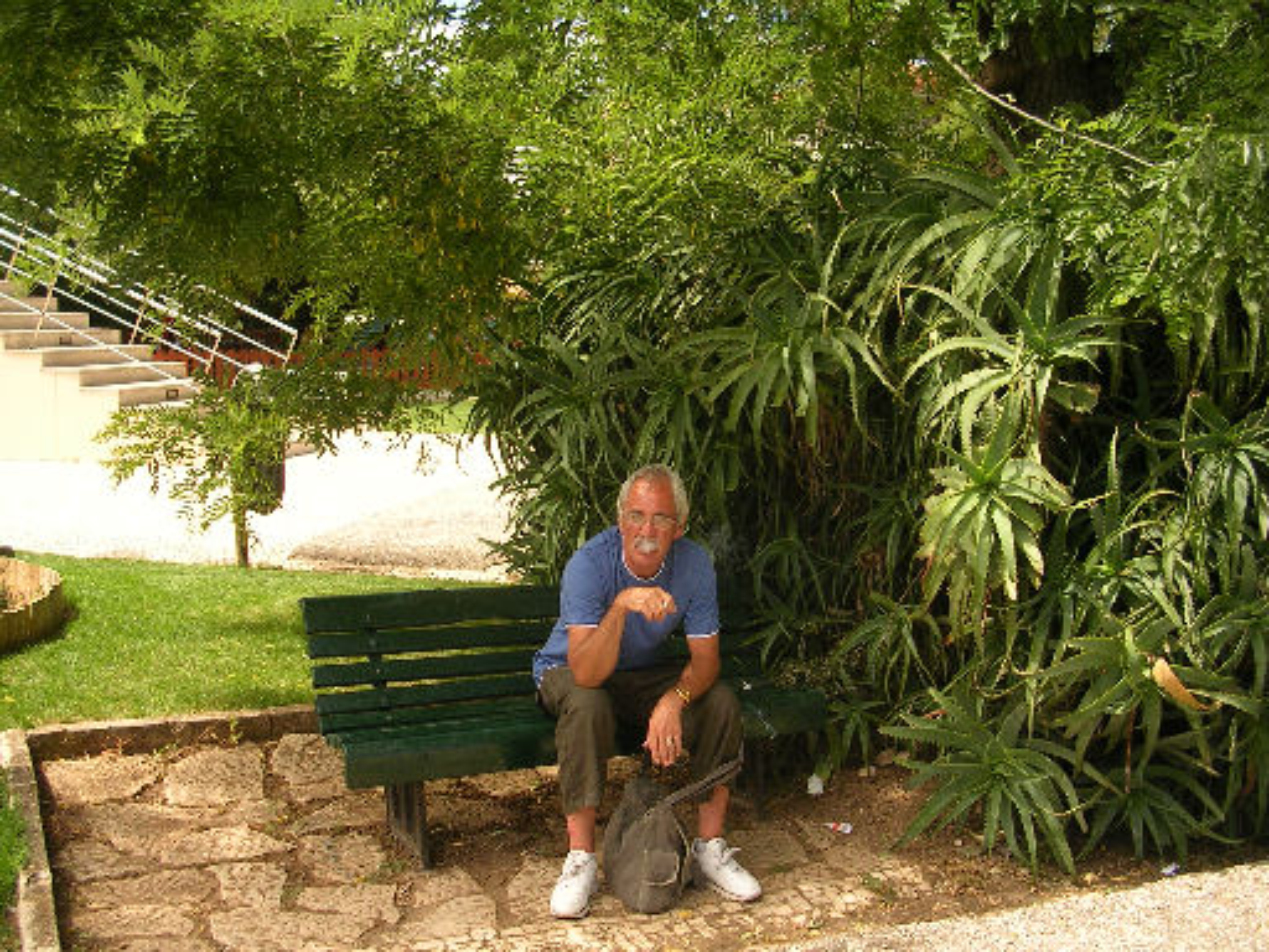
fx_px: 1393
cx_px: 634
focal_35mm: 38
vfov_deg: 37.7
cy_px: 476
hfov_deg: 49.0
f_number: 2.8
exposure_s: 1/332
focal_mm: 5.8
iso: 50
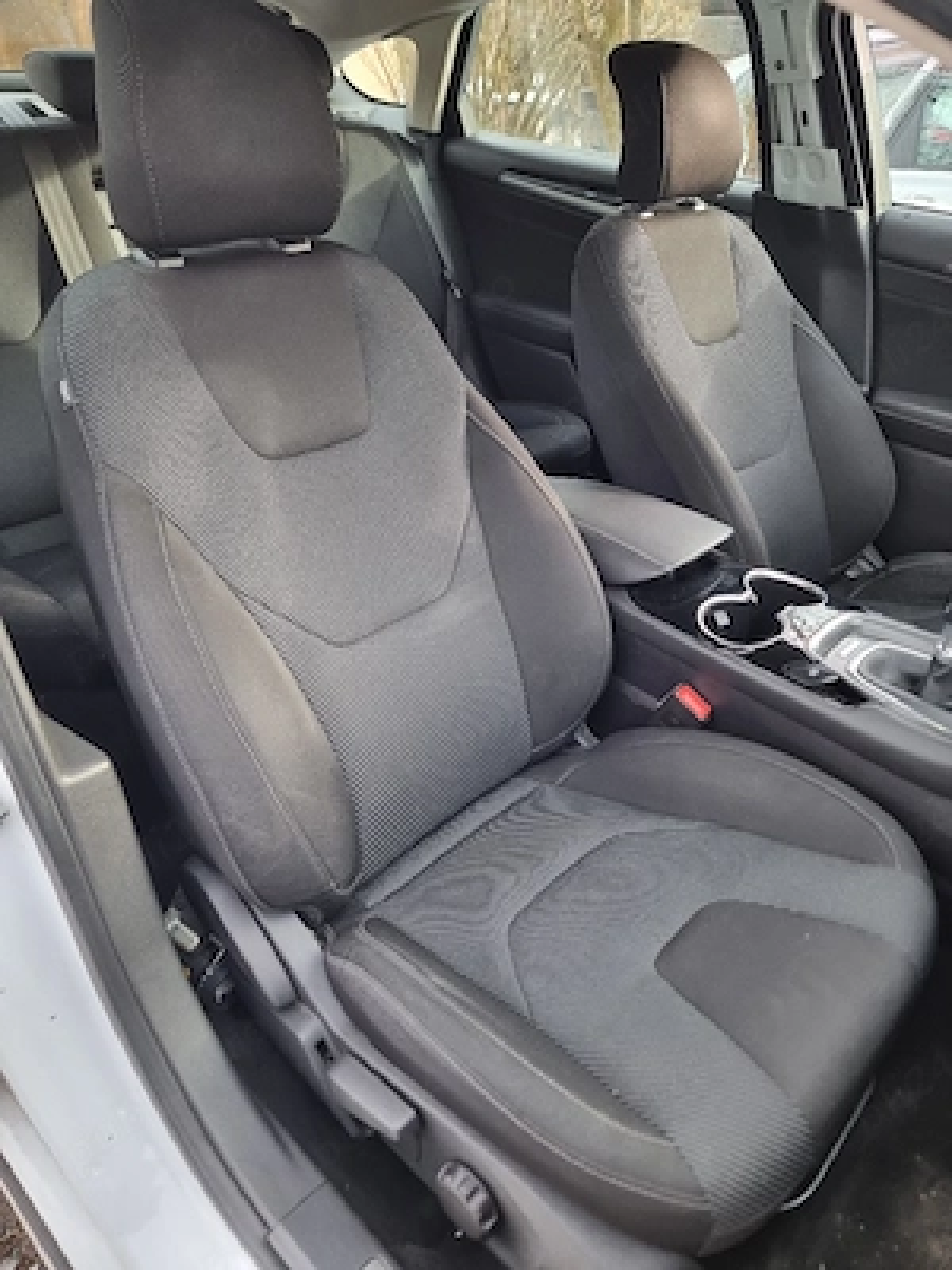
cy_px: 635
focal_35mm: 24
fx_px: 880
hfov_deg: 56.8
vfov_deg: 71.6
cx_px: 476
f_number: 1.8
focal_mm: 6.7
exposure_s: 1/100
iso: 80
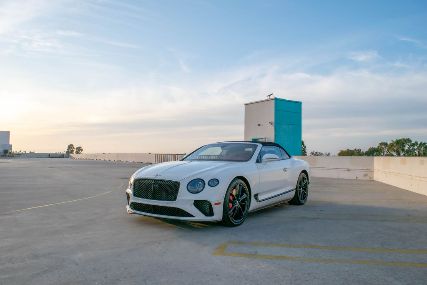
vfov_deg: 47.9
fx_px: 320
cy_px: 142
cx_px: 214
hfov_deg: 67.4
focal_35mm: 27
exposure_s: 1/320
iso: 200
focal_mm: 18
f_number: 9
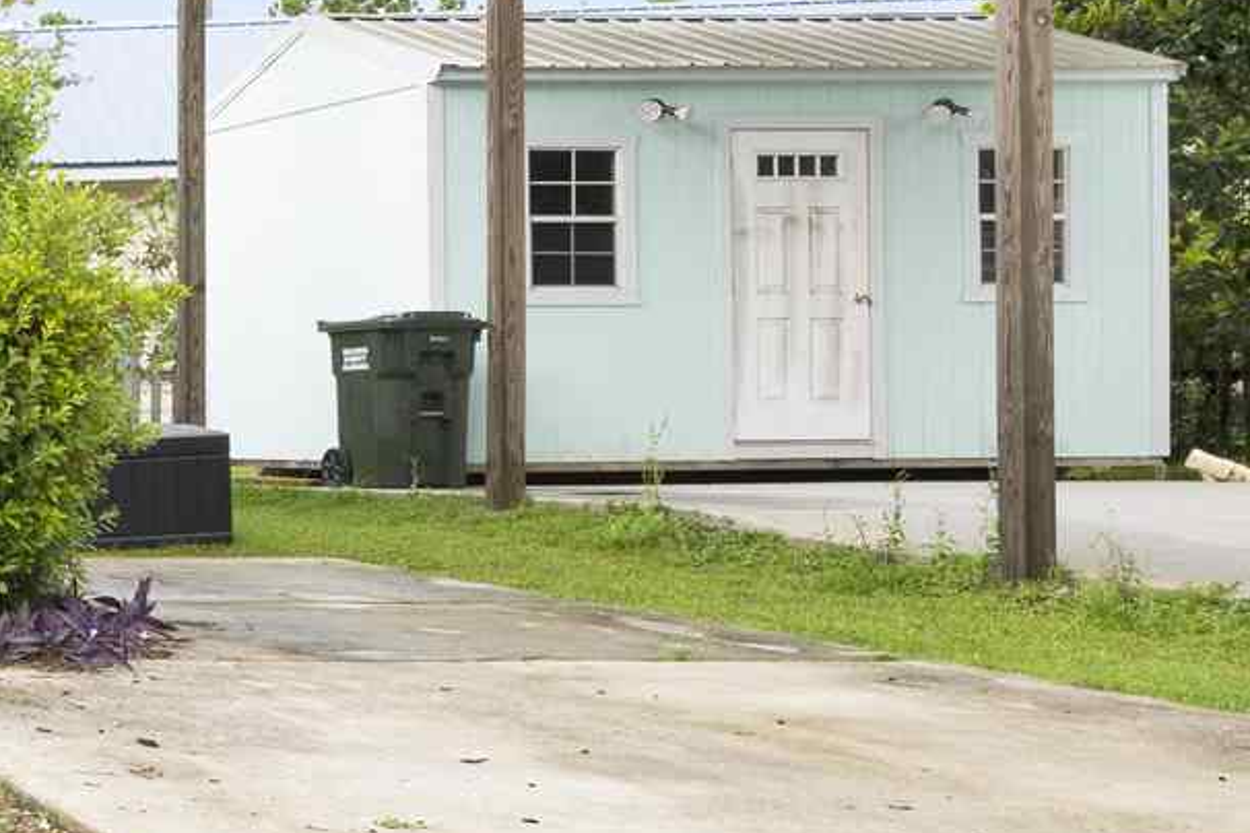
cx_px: -893
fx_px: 2727
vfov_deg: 17.4
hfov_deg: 20.0
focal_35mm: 79
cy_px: 400
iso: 400
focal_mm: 15.5
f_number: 11
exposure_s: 1/80
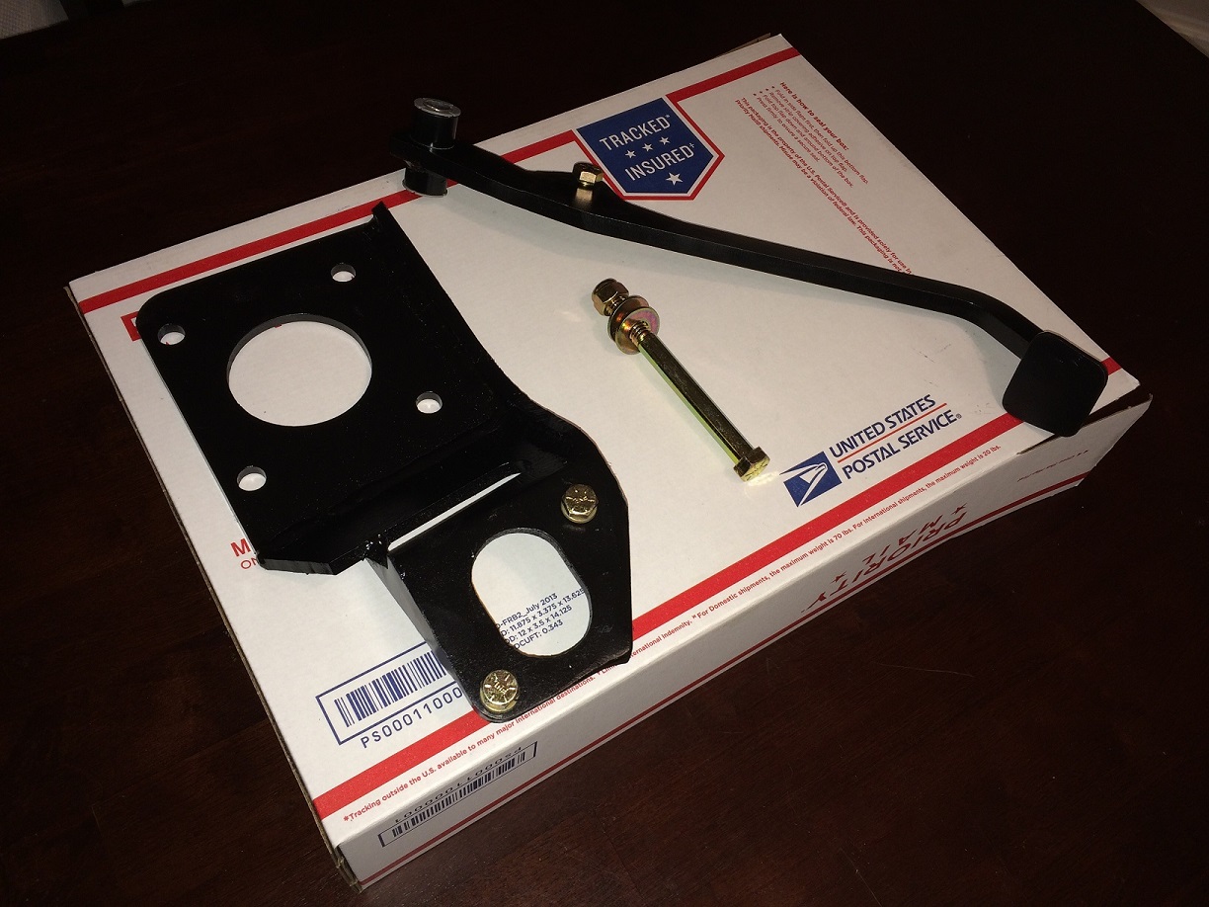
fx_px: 1048
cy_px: 454
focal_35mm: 30
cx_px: 604
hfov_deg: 60.0
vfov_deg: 46.8
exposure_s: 1/30
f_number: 2.2
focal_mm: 4.12
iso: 40
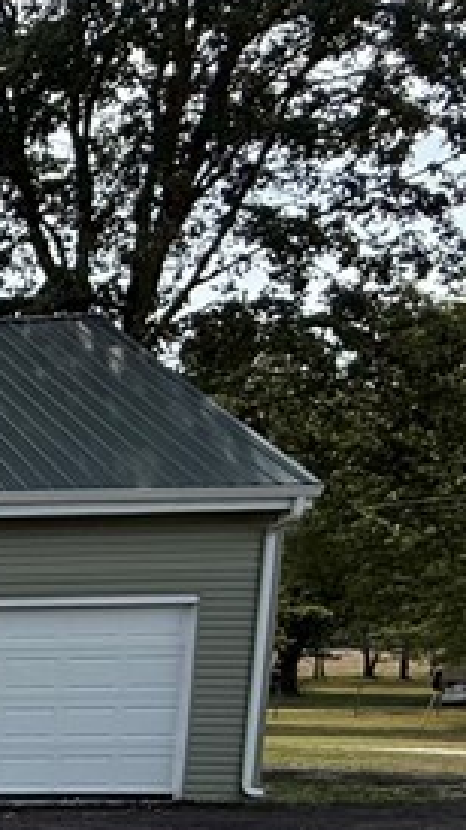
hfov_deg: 12.1
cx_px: -865
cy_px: 827
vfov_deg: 33.5
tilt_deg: -8.1
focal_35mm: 57
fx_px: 1253
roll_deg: +0.0
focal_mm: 2.22
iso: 80
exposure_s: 1/3125
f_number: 2.2
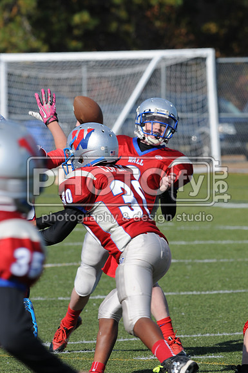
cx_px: 124
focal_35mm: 450
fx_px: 4664
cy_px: 186
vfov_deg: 4.6
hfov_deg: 3.0
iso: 200
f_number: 9
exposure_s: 1/500
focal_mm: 300
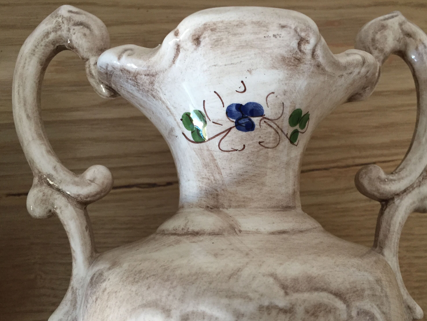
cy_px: 149
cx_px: 231
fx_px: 395
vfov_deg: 44.1
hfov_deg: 56.7
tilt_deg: -77.9
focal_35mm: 32
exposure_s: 1/33
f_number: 2.2
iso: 160
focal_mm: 4.15
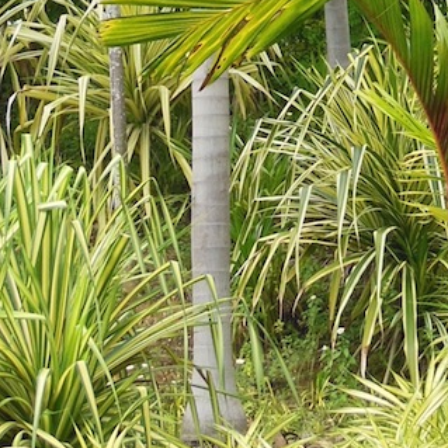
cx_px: 349
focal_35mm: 157
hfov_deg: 11.1
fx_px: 2299
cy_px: -35
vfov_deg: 11.0
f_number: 4.4
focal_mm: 8
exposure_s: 1/320
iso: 125
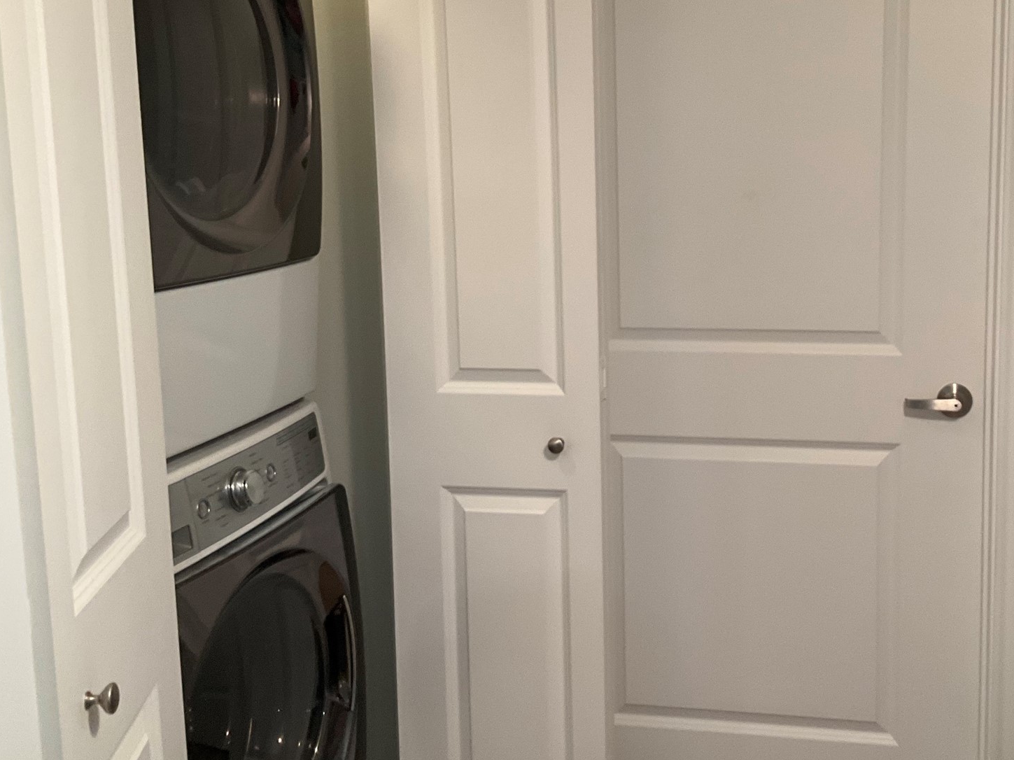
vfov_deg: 35.0
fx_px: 1201
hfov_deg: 45.2
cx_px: 669
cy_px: 314
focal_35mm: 41
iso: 100
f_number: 1.8
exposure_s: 1/60
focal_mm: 3
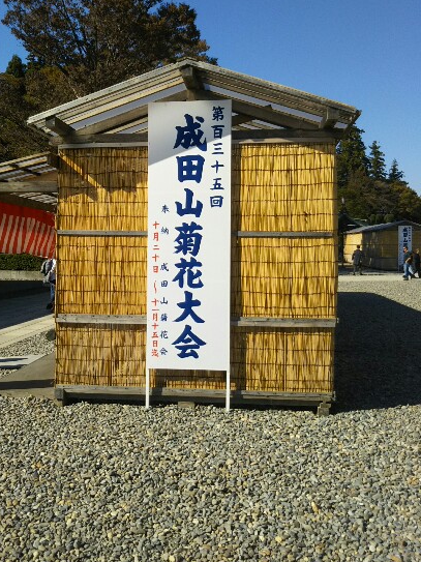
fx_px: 584
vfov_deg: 51.2
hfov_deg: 39.5
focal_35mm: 36
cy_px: 246
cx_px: 177
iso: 25
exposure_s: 1/1248
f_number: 2.2
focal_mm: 4
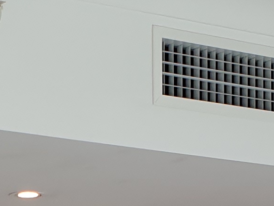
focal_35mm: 180
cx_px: -95
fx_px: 1425
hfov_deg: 10.7
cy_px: 484
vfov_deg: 7.7
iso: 50
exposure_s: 1/114
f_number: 2.4
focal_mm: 4.3
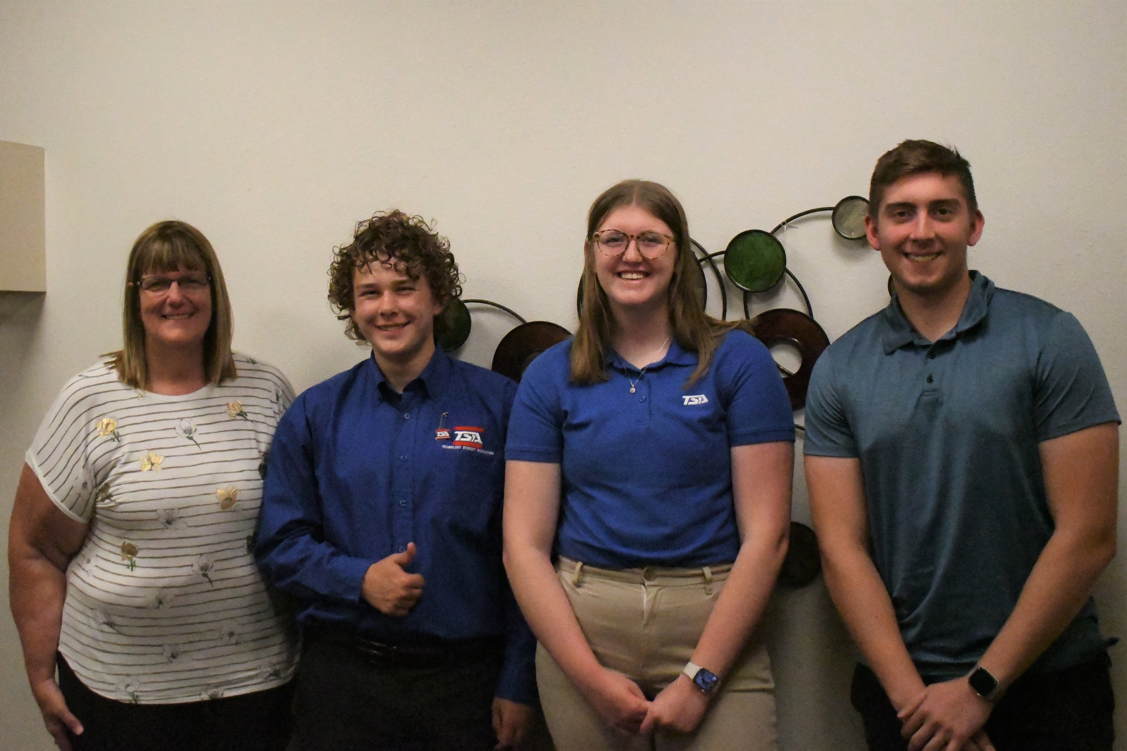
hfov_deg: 42.7
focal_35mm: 46
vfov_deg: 29.2
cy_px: 376
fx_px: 1440
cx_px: 564
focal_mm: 31
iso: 28800
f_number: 4.2
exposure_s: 1/5000
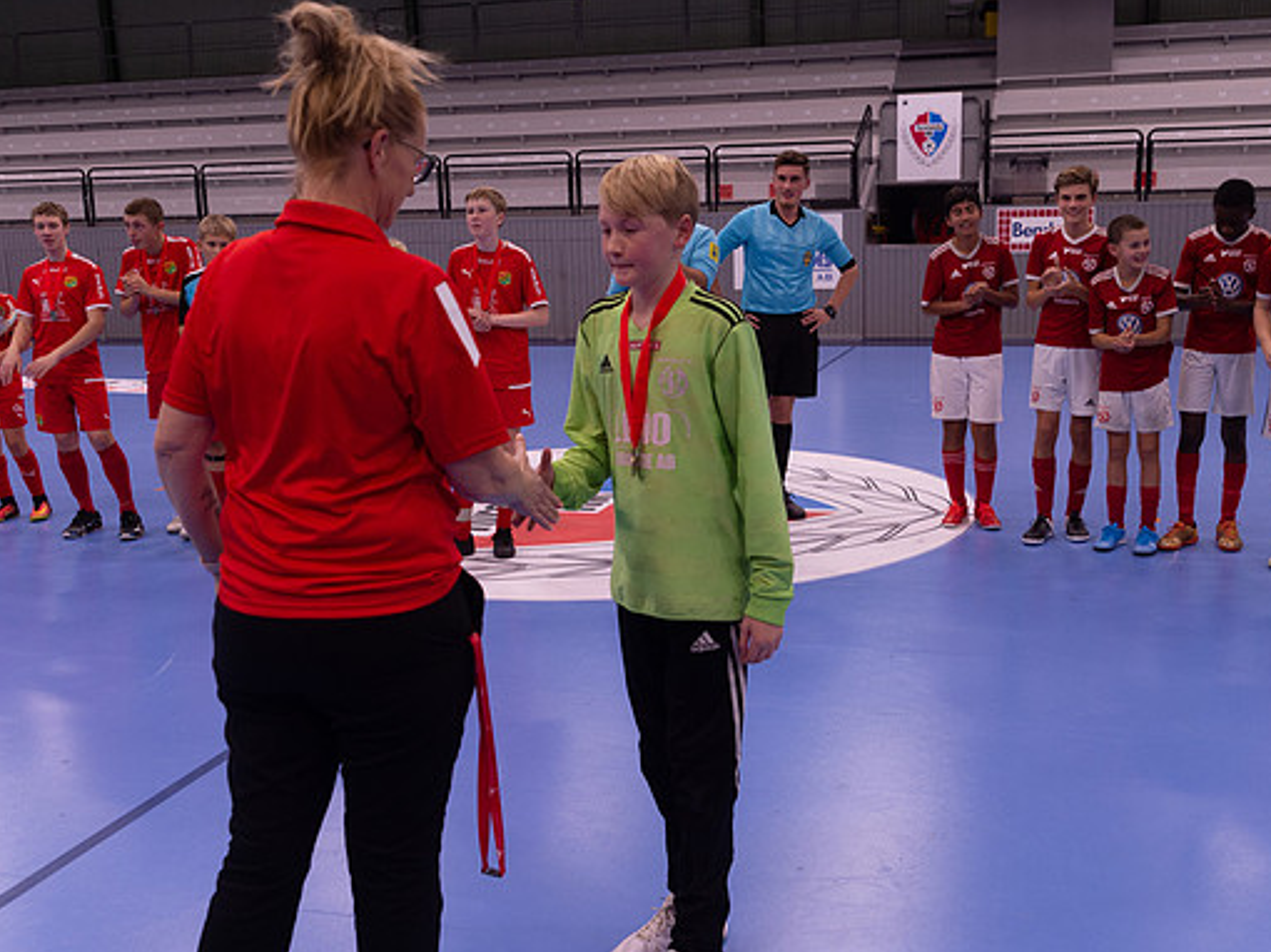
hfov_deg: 52.6
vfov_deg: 40.7
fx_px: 1284
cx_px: 695
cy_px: 476
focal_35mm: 35
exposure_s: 1/200
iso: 1800
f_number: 3.5
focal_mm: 32
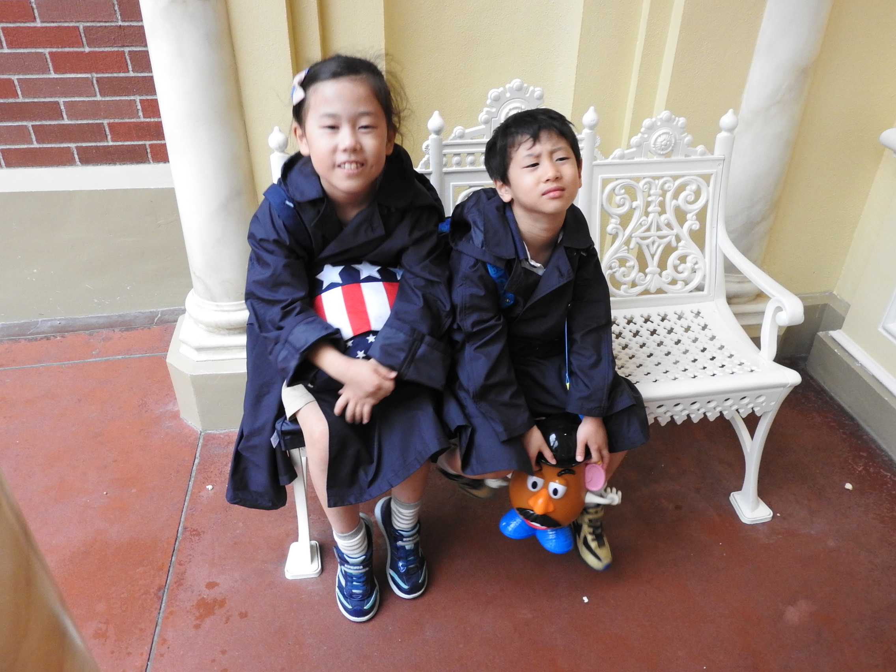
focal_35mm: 28
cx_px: 448
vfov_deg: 49.7
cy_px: 336
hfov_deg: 63.4
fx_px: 725
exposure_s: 1/25
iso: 400
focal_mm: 5
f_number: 3.5
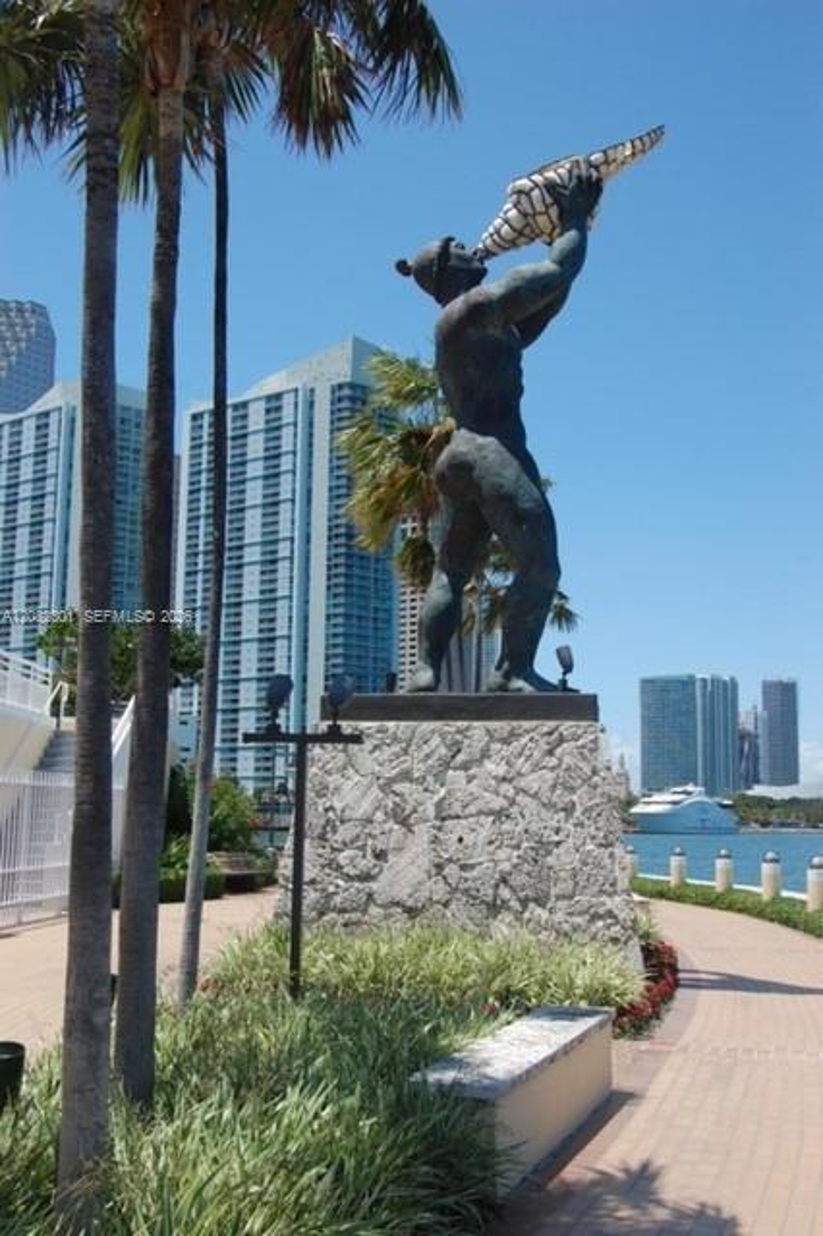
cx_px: 412
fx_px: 1339
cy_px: 618
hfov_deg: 34.2
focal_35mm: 39
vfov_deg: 49.6
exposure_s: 1/320
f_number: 9
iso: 200
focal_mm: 26
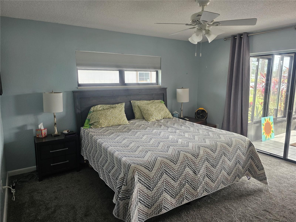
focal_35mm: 23
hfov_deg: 73.9
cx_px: 148
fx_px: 197
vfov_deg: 58.9
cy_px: 111
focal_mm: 6.3
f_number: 1.7
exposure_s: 1/207
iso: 200
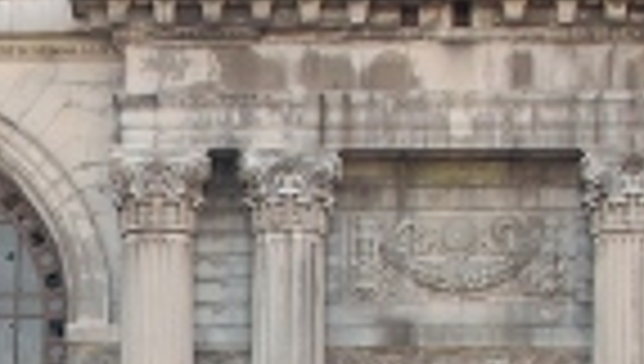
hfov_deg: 9.7
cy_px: 476
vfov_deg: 5.5
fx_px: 3746
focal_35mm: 219
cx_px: -45
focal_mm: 26
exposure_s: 1/50
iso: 100
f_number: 5
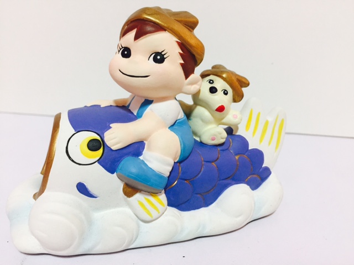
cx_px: 177
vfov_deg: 48.2
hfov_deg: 61.7
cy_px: 132
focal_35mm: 29
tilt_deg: -16.6
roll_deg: -4.9
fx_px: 297
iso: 64
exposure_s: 1/33
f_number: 2.2
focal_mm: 4.15
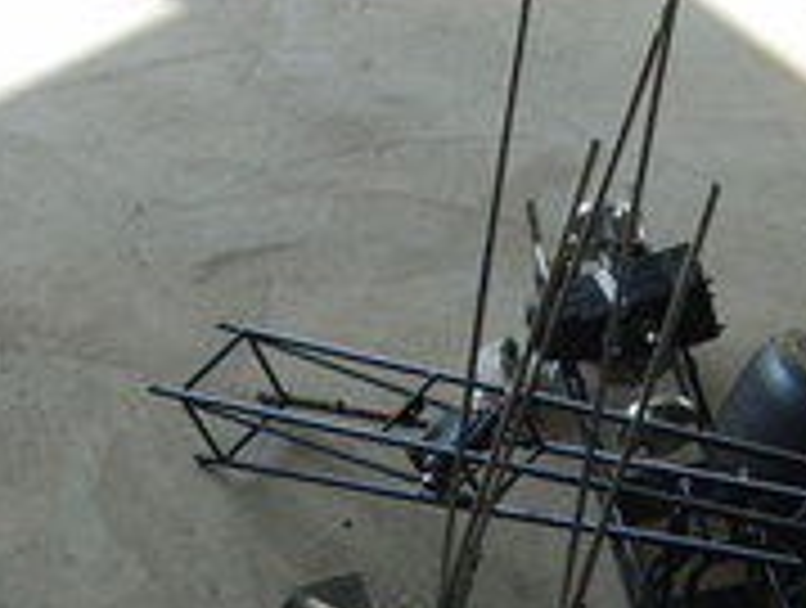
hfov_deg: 24.7
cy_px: 617
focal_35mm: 78
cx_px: 585
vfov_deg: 18.4
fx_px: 1820
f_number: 2.8
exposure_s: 1/125
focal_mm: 5.8
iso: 50
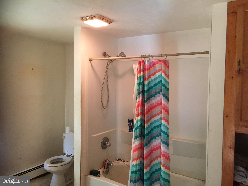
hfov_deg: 61.7
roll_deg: -1.6
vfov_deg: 48.2
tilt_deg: -3.0
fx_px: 208
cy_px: 93
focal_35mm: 29
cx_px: 124
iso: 125
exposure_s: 1/10
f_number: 2.2
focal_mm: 4.15
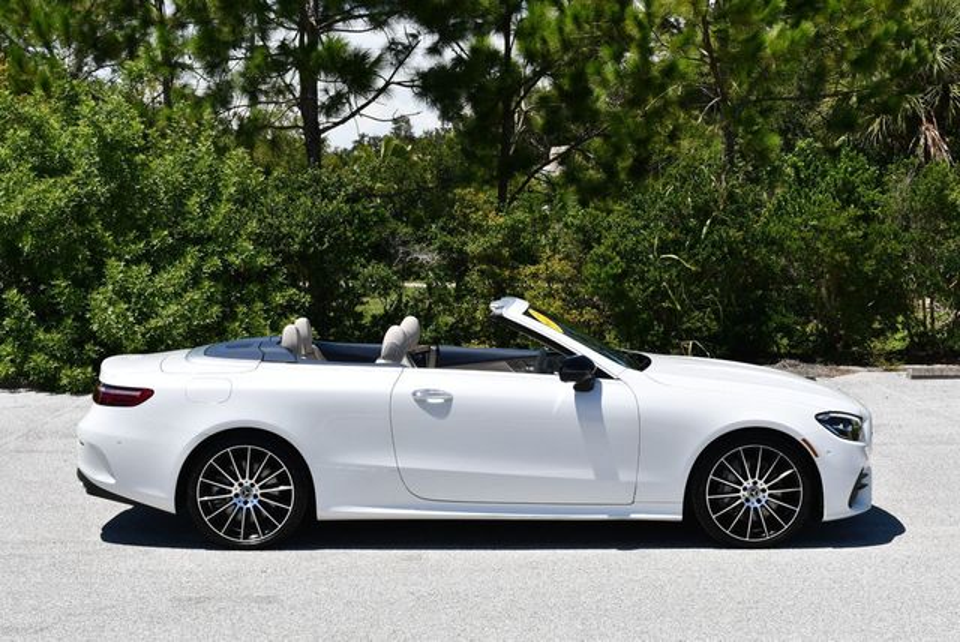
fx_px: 1601
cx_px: 480
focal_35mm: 60
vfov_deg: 22.7
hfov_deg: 33.4
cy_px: 321
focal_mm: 30
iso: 100
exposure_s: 1/250
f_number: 8
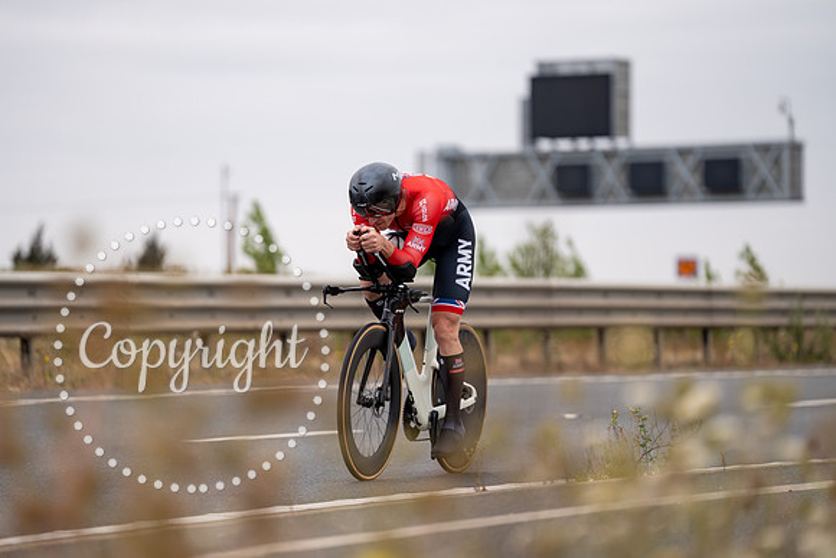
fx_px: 4181
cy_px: 279
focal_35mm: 180
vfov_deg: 7.6
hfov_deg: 11.4
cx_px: 418
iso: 100
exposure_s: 1/800
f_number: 2.8
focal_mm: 180
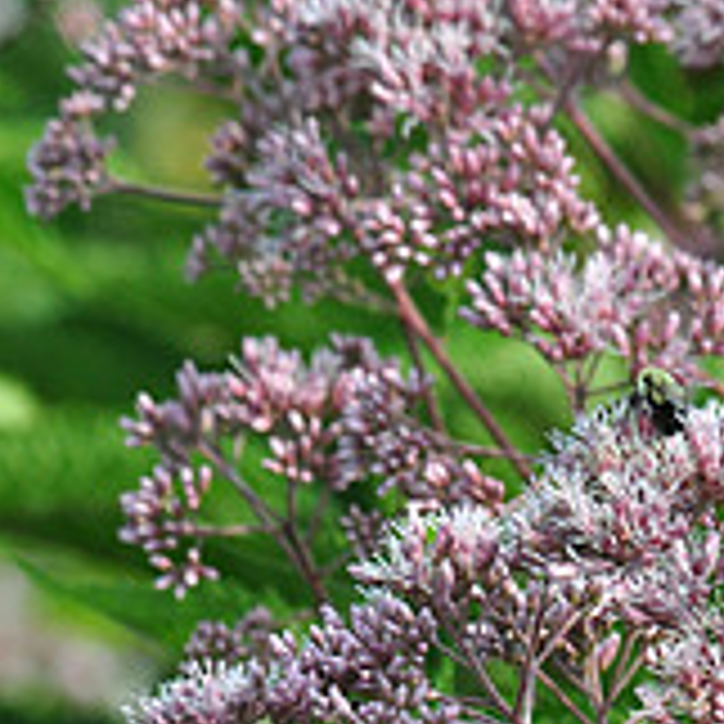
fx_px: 26029
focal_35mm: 1100
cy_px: 735
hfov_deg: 1.6
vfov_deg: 1.6
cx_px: 1034
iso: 400
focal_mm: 240
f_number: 8
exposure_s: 1/400
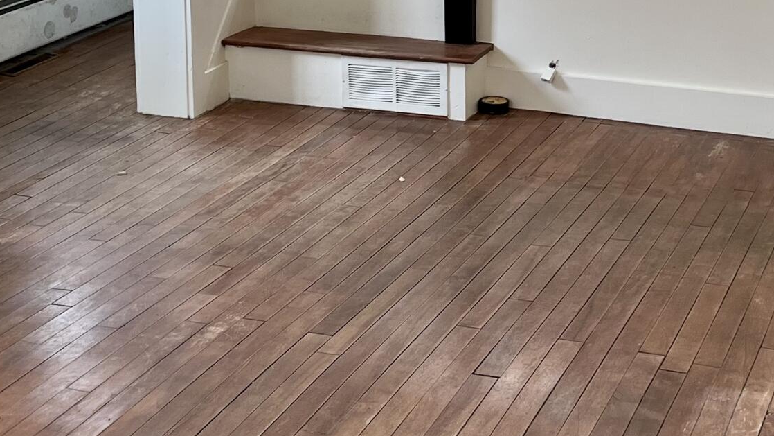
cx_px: 366
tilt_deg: -13.6
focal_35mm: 76
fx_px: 1560
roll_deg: -0.1
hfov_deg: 27.9
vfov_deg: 15.7
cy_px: 35
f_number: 1.5
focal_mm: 5.7
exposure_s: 1/60
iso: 80
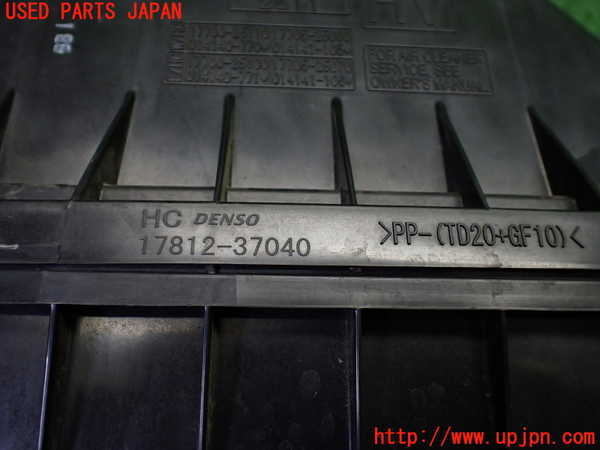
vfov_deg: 46.8
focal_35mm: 30
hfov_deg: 60.0
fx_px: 520
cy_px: 225
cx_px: 300
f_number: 2.3
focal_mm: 5.4
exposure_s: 1/125
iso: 320
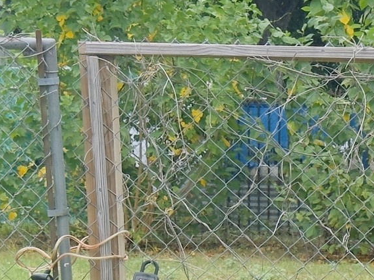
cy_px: 415
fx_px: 1869
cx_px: 556
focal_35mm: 173
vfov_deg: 8.4
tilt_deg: -10.6
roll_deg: -1.0
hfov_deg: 11.0
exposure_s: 1/1133
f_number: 1.78
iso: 64
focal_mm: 6.76
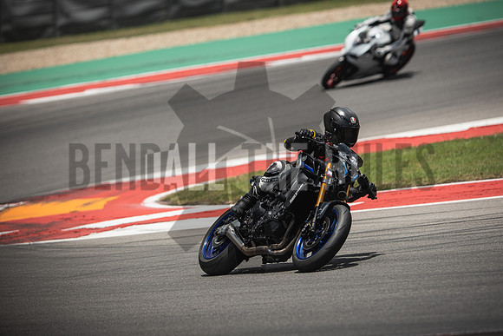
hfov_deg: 6.9
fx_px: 4192
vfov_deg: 4.6
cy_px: 168
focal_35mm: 300
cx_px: 252
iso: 125
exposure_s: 1/2000
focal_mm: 200
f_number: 2.8
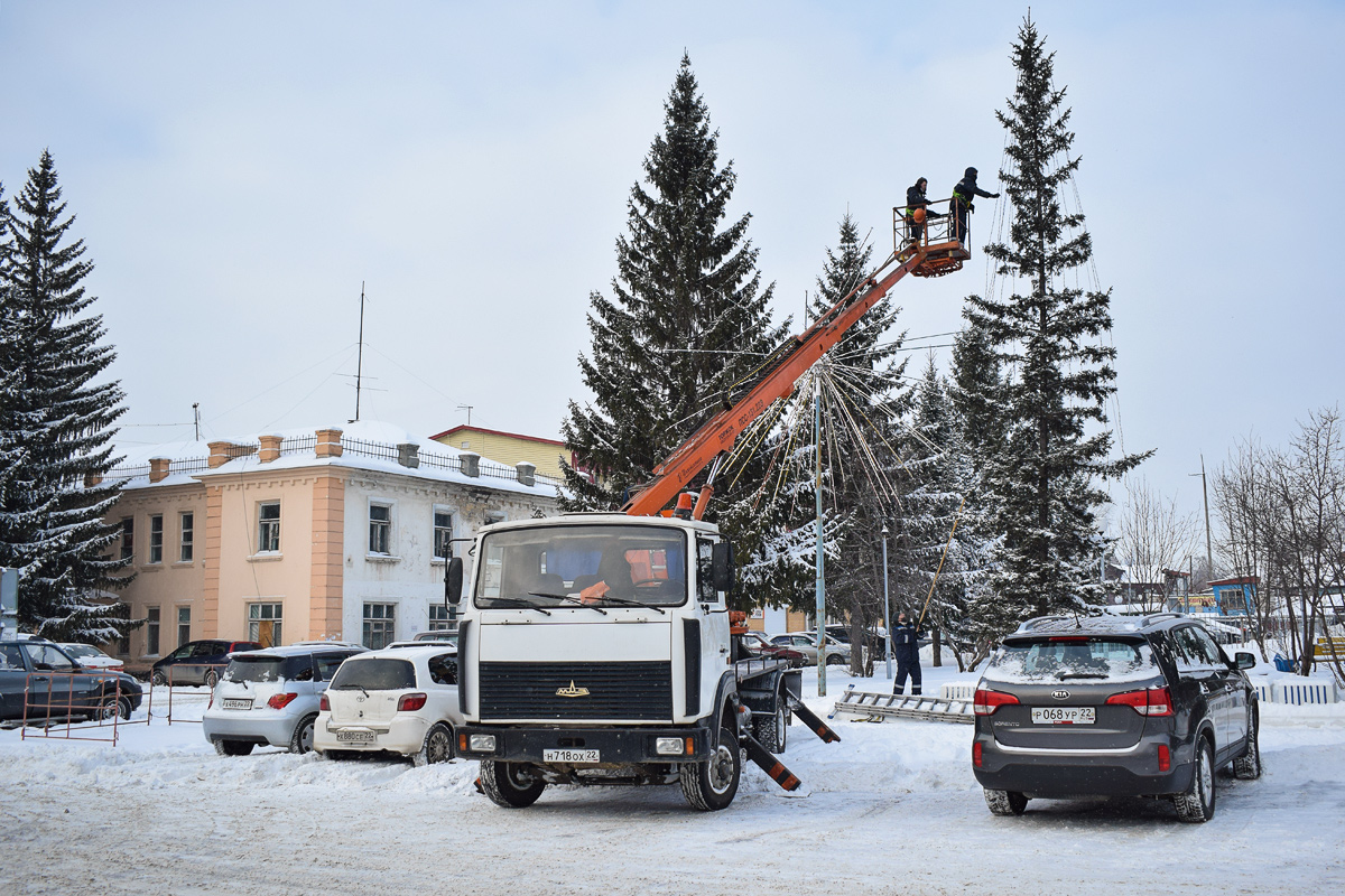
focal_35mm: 33
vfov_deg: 40.0
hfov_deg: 57.2
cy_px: 448
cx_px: 672
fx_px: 1233
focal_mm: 22
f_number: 5
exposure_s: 1/1000
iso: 400
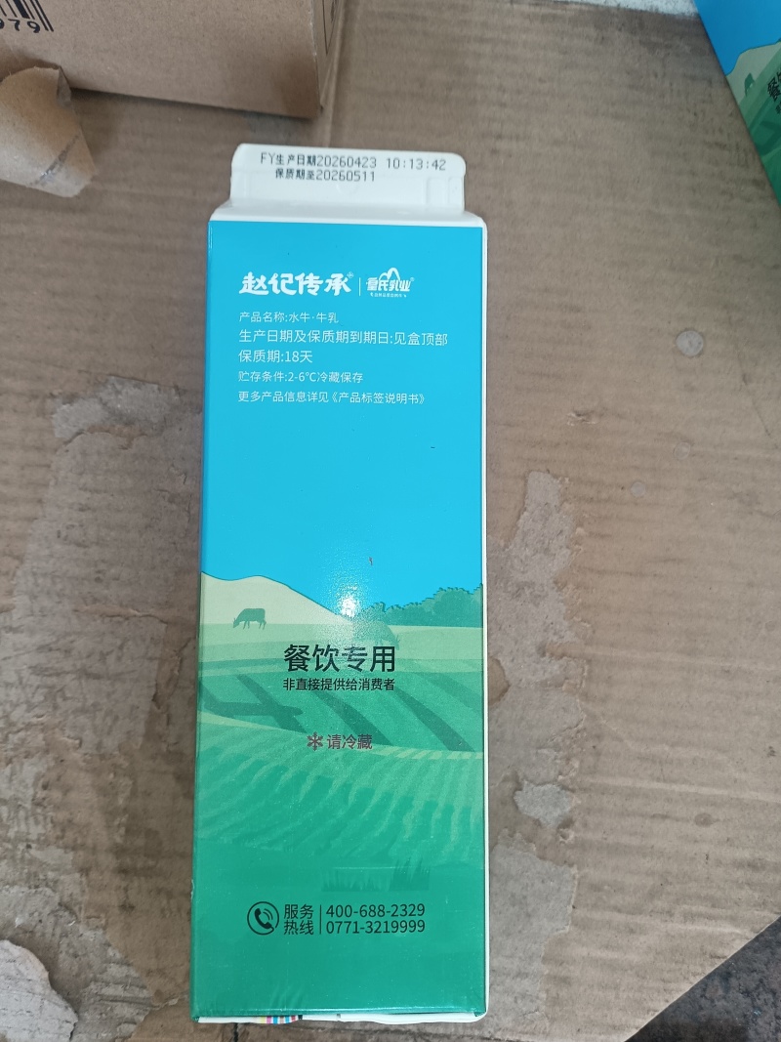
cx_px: 390
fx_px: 812
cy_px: 521
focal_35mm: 27
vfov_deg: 65.3
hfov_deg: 51.3
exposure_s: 1/33.3
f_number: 1.8
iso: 281
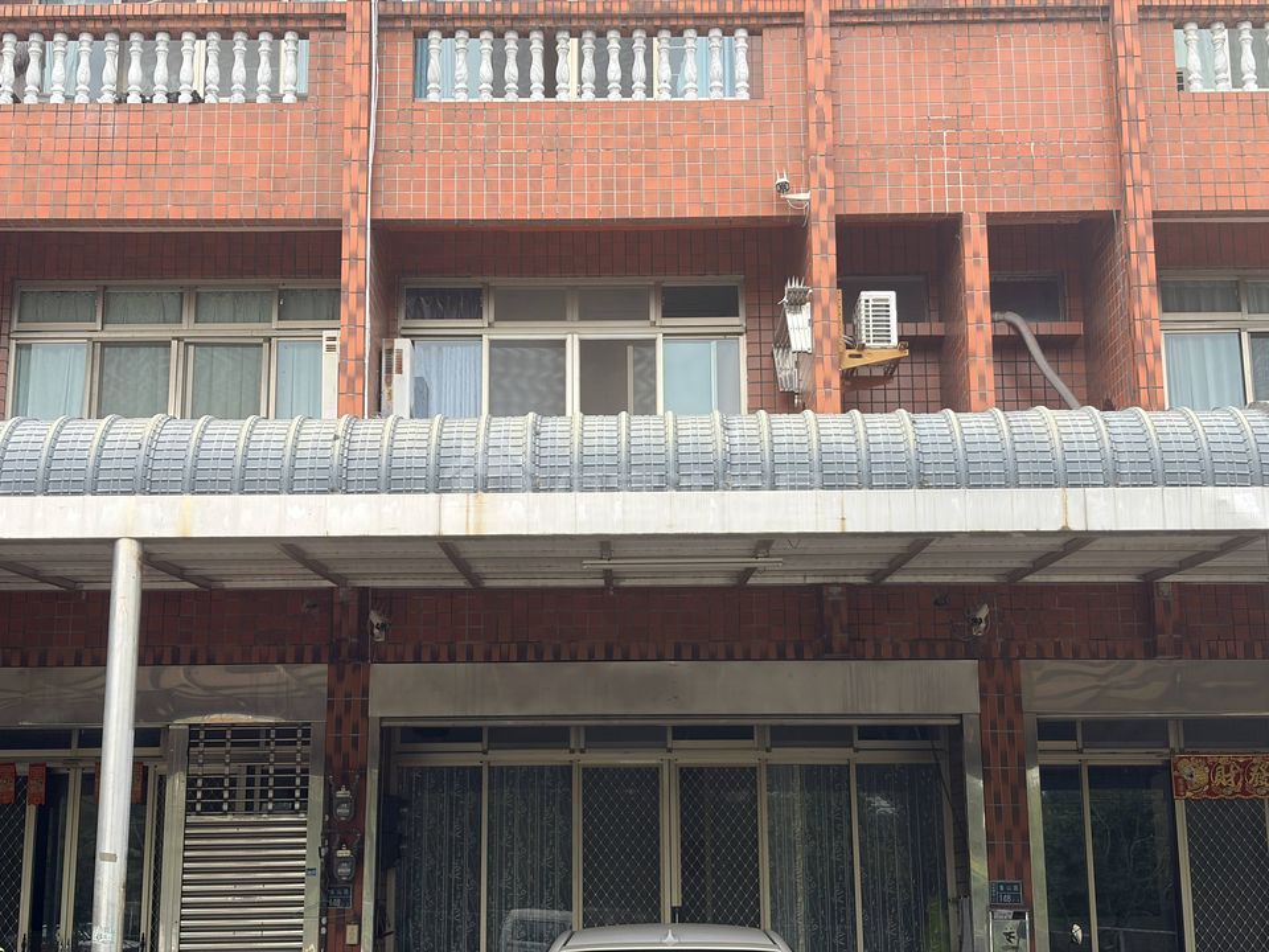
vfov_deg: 28.0
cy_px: 476
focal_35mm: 52
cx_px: 634
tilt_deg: +13.2
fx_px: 1906
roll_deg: +1.2
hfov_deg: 36.8
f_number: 1.6
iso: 32
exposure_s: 1/1263
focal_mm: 5.96
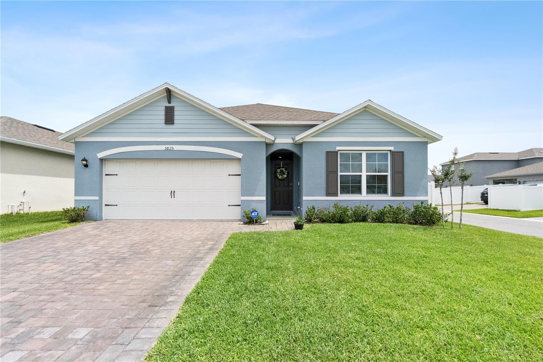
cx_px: 272
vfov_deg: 77.3
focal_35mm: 15
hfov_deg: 100.4
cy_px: 181
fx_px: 226
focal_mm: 10
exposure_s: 1/3000
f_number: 11
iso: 1600
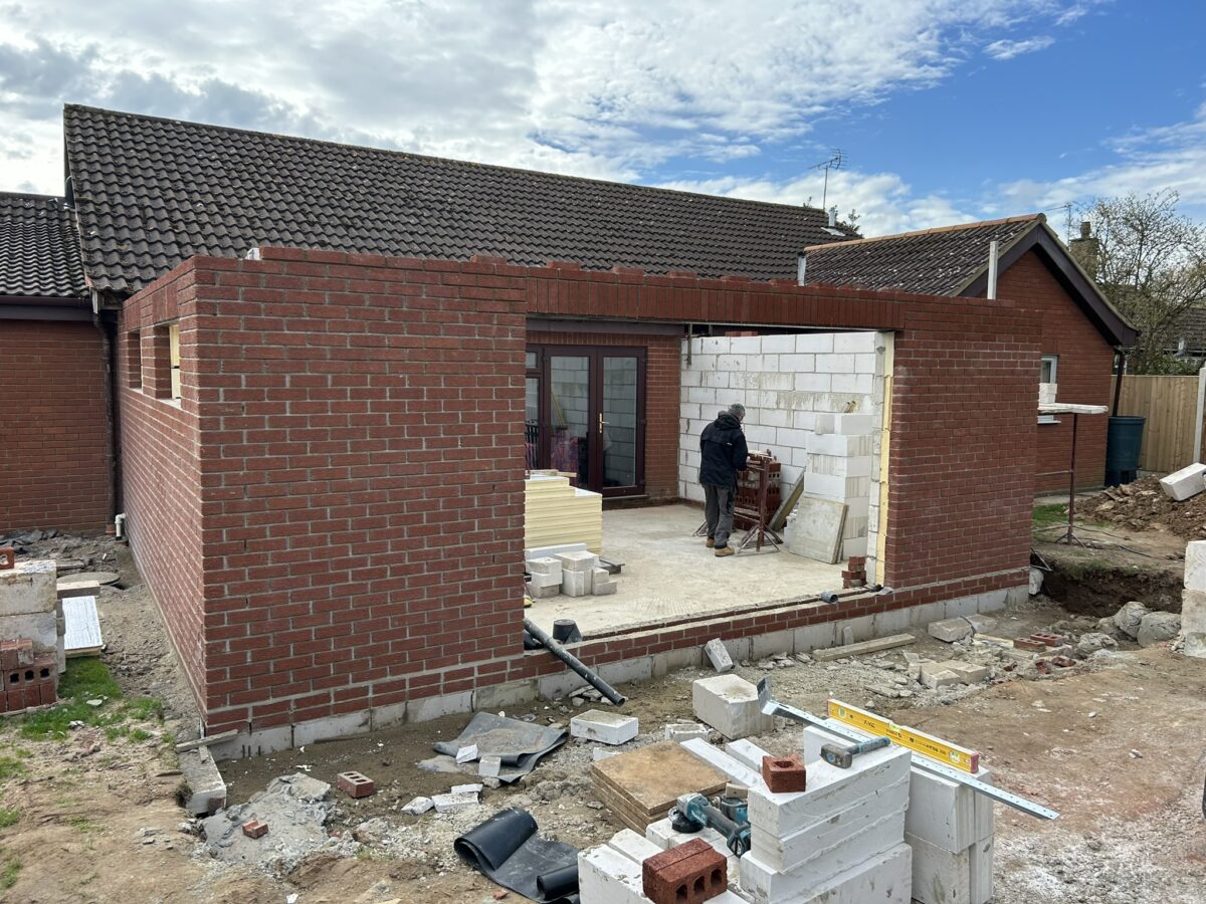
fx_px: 906
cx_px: 603
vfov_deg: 53.1
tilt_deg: -5.8
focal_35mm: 26
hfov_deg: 67.3
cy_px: 452
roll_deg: -0.7
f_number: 1.5
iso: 50
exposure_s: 1/1698
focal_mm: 5.7
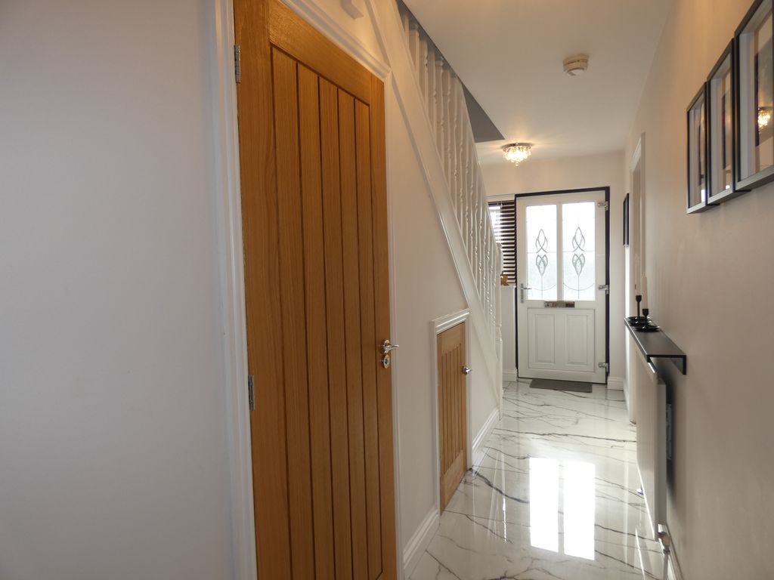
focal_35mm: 20
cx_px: 387
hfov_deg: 81.7
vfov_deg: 66.0
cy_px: 290
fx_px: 447
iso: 80
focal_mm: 3.6
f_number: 2.8
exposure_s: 1/60
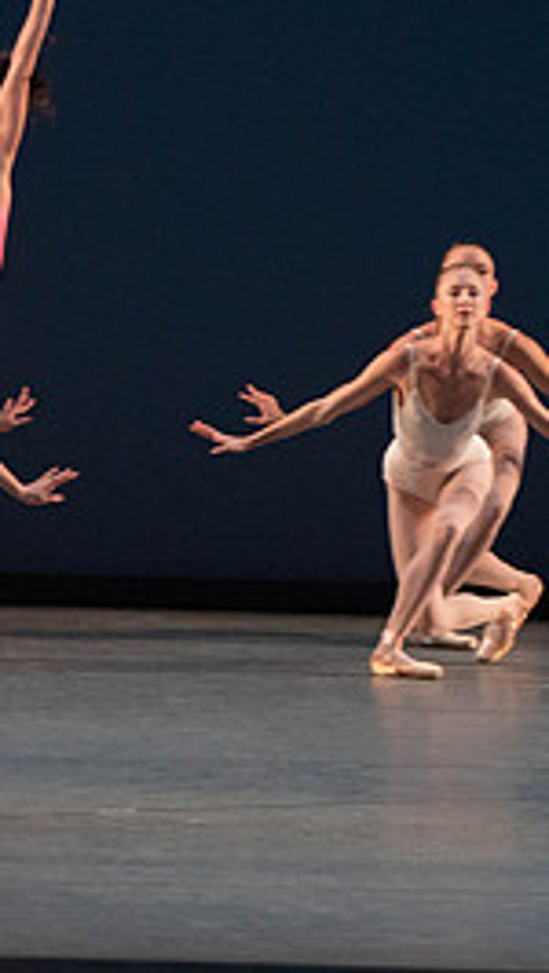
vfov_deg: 3.9
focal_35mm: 557
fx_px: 14388
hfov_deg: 2.2
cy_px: 291
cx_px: -168
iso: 5000
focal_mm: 244
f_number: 7.1
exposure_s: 1/400
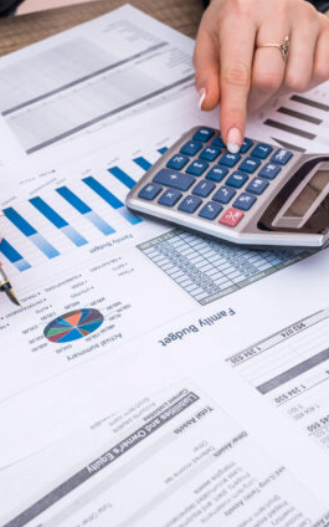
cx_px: 72
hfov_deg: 16.8
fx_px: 1105
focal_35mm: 77
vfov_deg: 26.8
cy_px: 264
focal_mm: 50
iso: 250
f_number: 8
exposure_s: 1/200
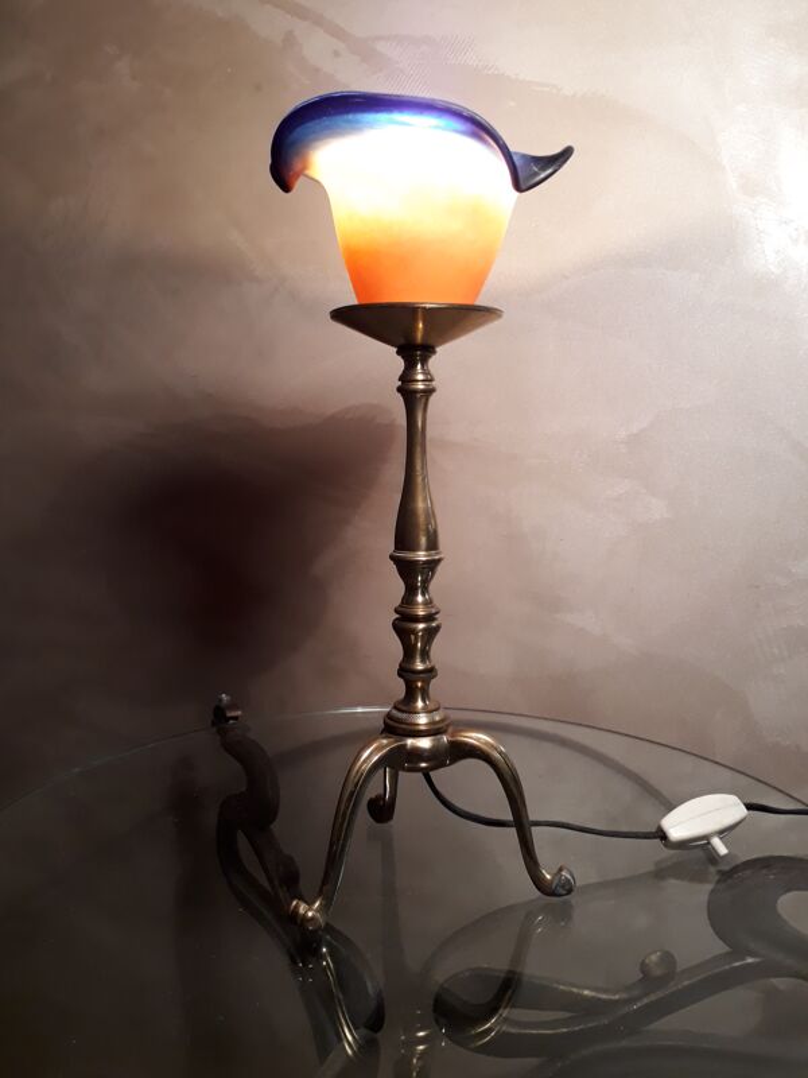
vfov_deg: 65.3
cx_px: 404
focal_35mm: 27
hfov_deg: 51.4
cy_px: 539
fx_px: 840
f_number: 1.9
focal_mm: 3.6
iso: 200
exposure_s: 1/33
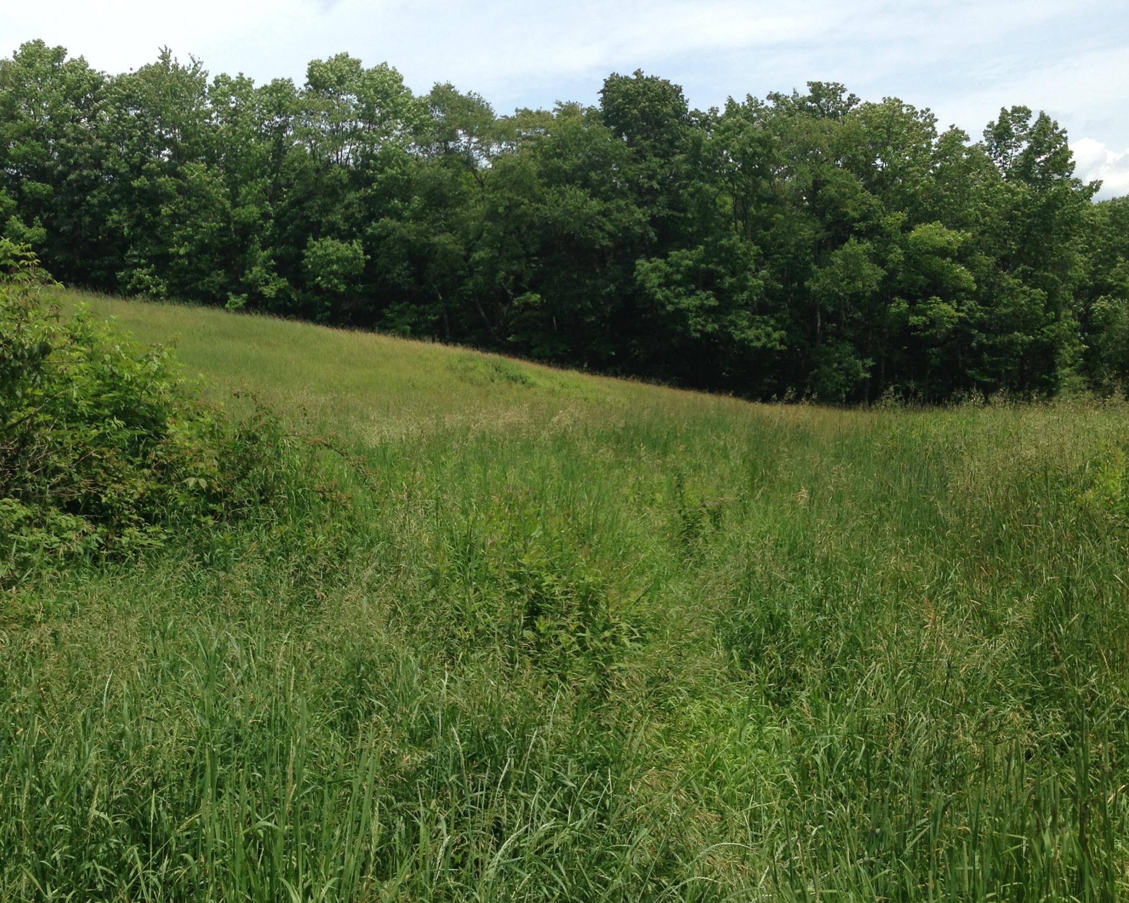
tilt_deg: -2.8
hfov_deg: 42.8
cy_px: 412
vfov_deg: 34.9
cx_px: 478
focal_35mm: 43
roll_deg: +2.3
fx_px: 1437
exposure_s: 1/1355
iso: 50
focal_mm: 4.12
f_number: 2.4
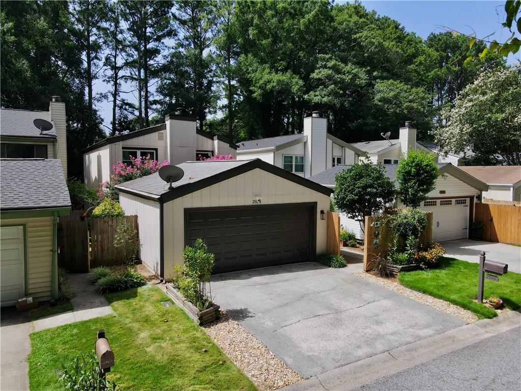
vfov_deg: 56.8
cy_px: 196
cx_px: 260
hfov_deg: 71.6
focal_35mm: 24
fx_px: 361
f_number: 2.8
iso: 110
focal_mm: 4.5
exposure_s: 1/500
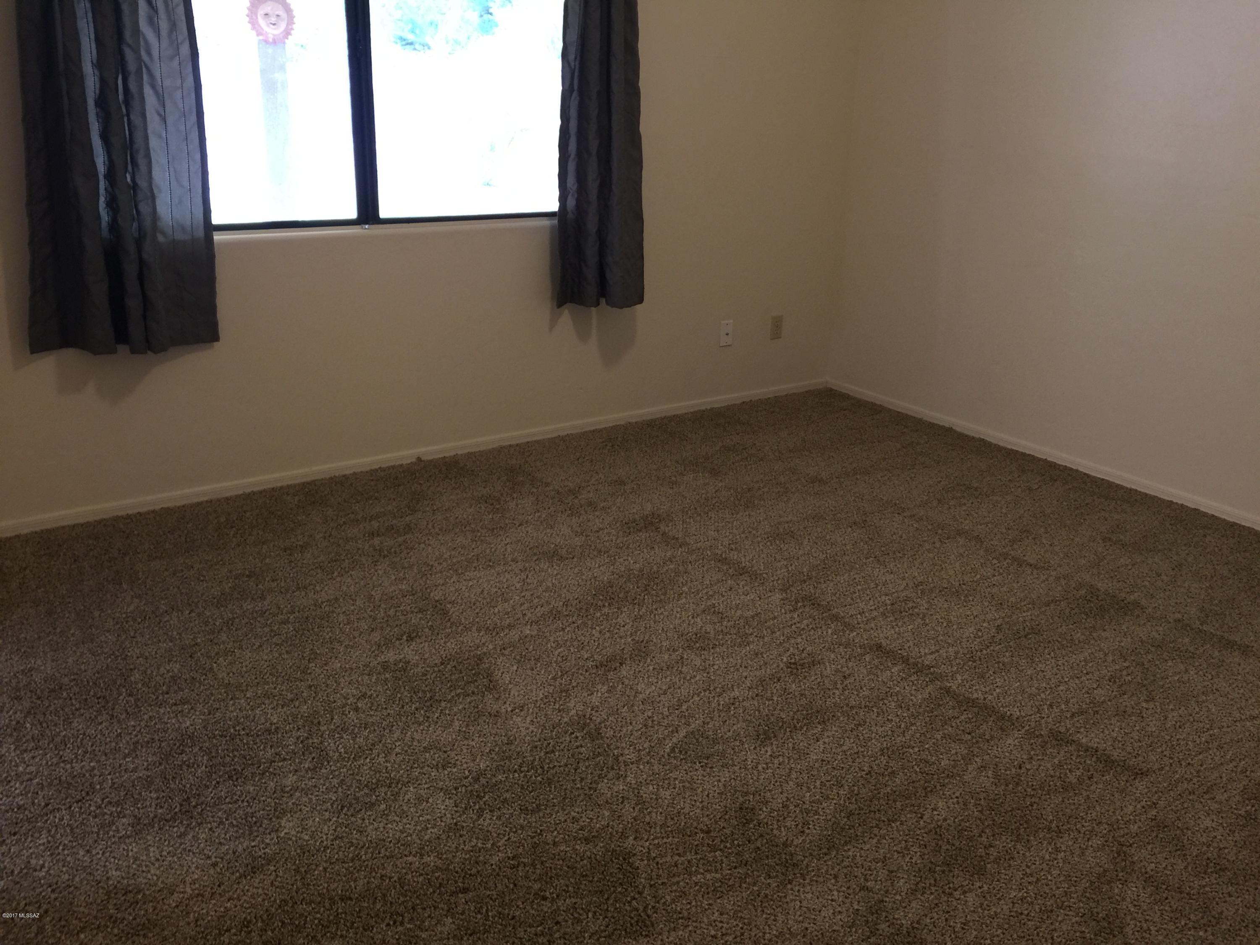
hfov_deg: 61.7
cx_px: 630
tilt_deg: -21.7
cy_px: 472
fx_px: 1056
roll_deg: -2.1
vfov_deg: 48.2
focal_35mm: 29
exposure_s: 1/15
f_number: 2.2
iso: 50
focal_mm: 4.15
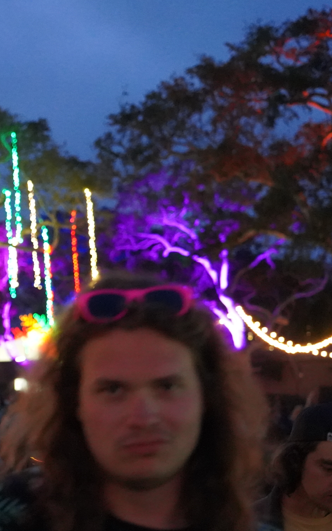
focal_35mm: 102
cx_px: -159
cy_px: 314
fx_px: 1477
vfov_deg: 20.4
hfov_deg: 12.2
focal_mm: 50
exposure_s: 1/80
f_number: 4
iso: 12800
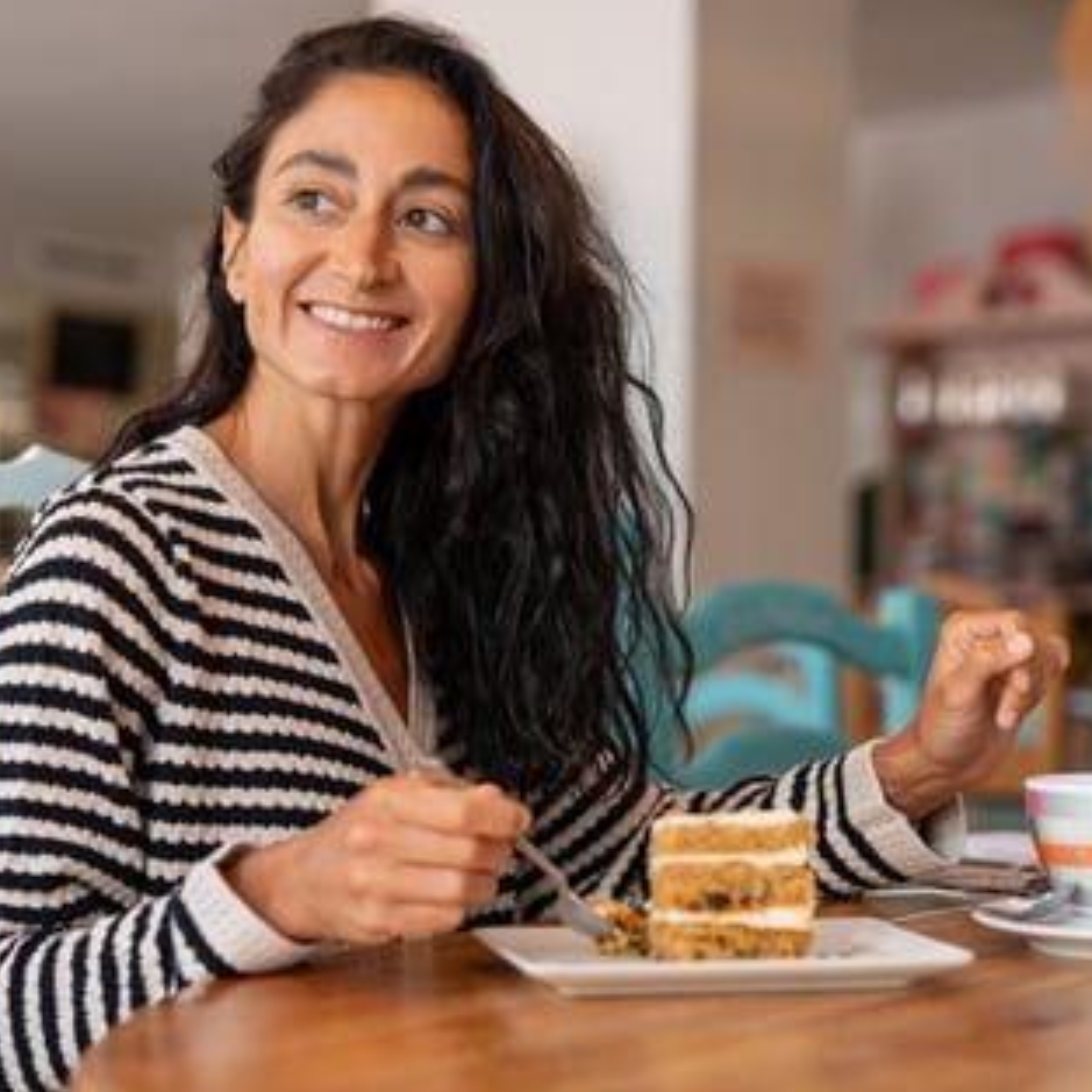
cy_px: 539
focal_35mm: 65
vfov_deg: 26.5
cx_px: 293
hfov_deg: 26.2
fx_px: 2320
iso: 320
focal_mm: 50
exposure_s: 1/160
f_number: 2.2
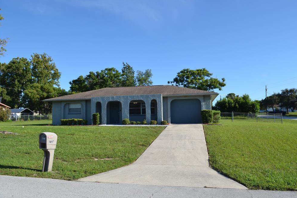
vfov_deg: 46.4
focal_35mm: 28
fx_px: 231
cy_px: 100
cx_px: 153
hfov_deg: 65.5
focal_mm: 18
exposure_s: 1/200
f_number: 7.1
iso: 100
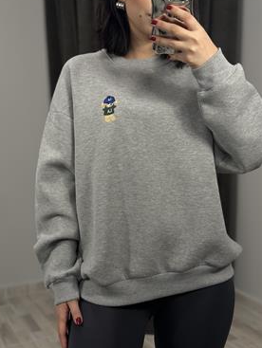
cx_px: 117
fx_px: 544
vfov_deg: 35.5
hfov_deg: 27.1
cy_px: 182
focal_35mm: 54
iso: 100
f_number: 1.78
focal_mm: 6.86
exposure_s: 1/100
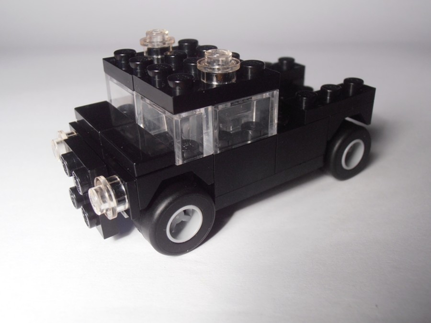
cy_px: 162
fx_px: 461
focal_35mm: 37
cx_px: 216
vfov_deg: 38.7
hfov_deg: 50.1
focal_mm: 6.61
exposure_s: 1/25
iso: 125
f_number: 3.9
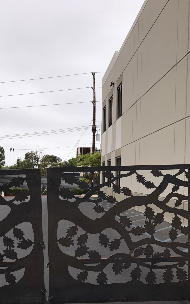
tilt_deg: -3.5
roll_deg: -1.0
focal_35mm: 41
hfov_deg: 30.6
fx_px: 340
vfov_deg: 47.5
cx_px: 42
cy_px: 199
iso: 20
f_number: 1.8
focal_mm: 3.99
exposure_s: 1/1623
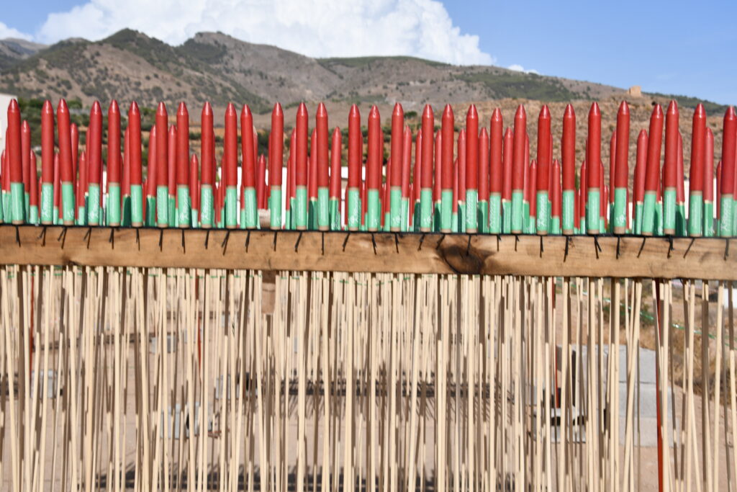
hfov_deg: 38.2
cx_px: 368
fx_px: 1065
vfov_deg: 26.0
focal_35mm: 52
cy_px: 246
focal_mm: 35
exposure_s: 1/400
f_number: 10
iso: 100
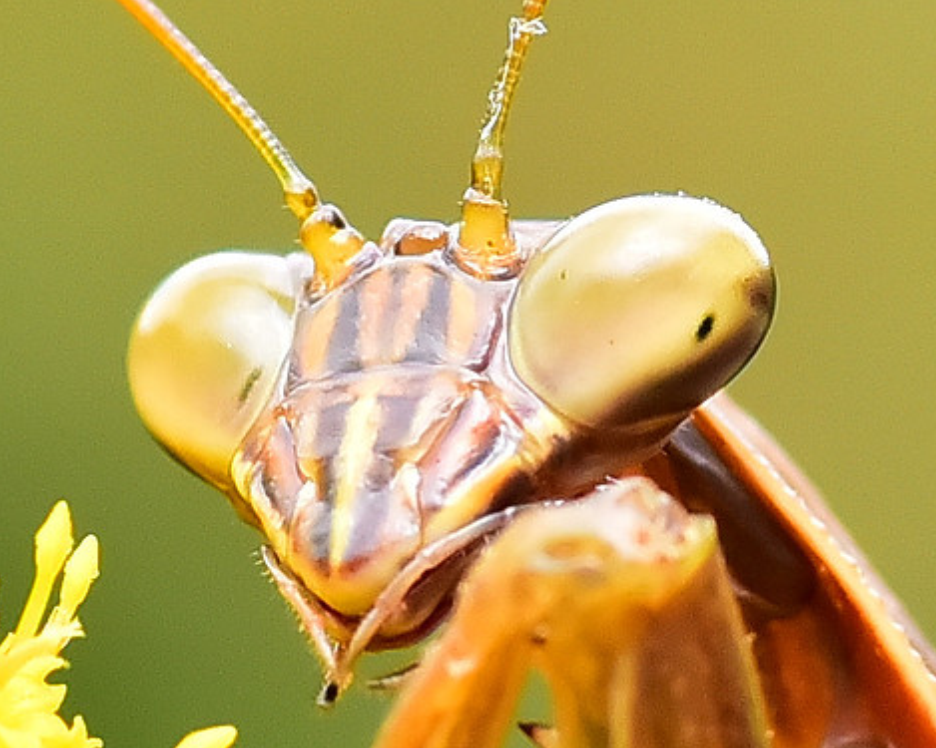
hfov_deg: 15.8
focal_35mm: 122
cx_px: 445
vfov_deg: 12.6
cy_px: 384
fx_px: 3379
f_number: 11
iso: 1000
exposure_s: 1/500
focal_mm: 105
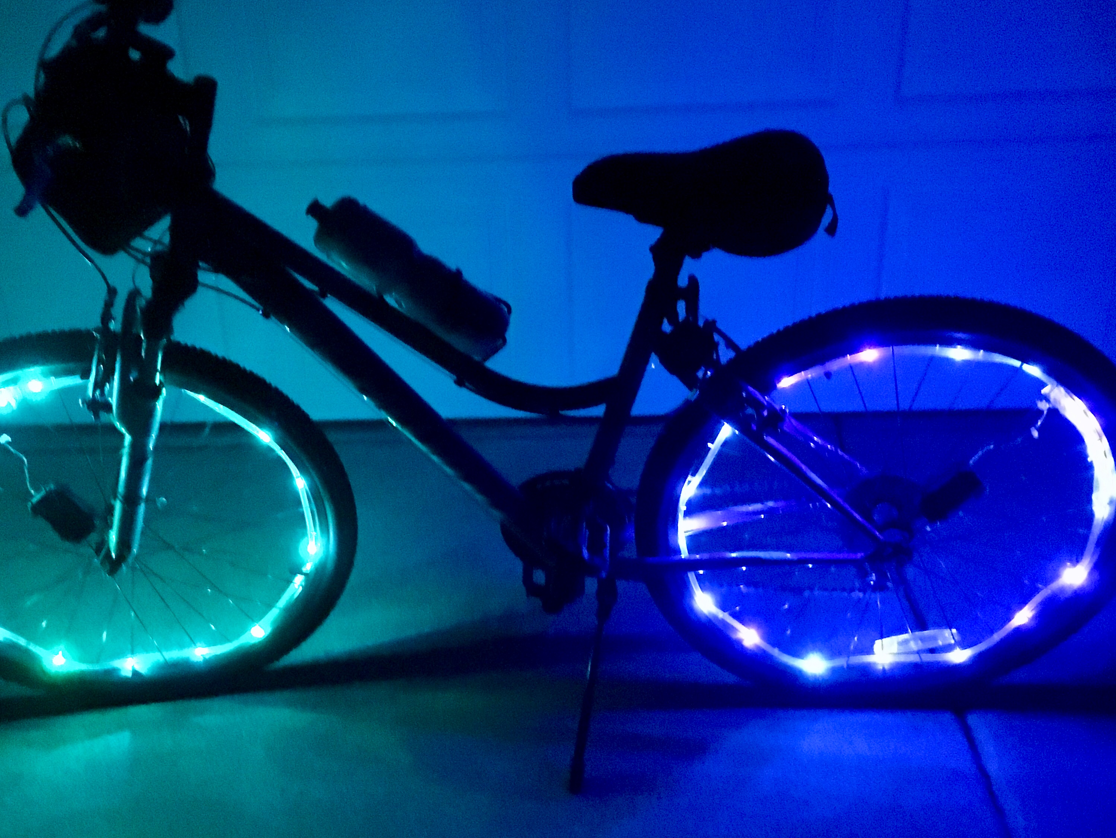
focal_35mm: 39
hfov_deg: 47.8
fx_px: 1257
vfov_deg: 36.8
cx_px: 494
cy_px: 465
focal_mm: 4.15
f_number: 2.2
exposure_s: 1/15
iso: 1600
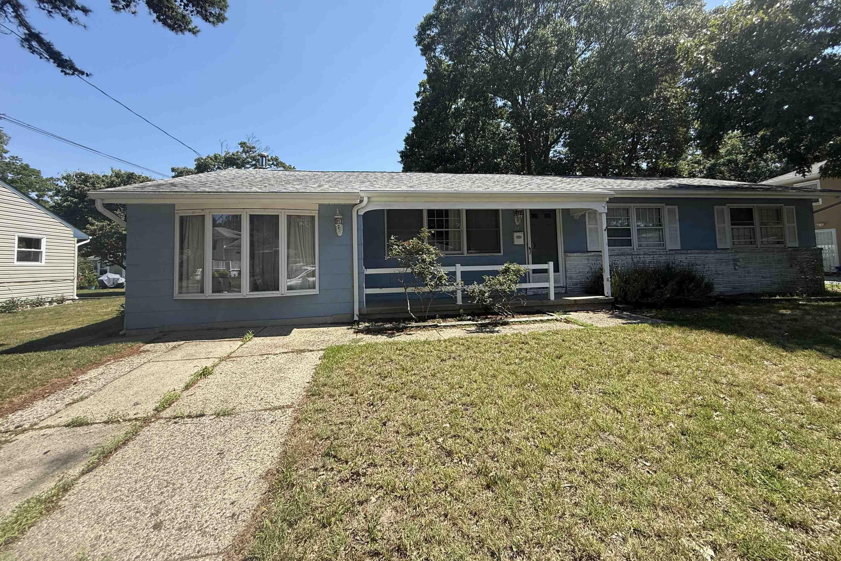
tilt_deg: +2.7
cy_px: 245
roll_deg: +1.4
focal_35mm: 15
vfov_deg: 77.0
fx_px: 350
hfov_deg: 100.4
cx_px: 427
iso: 50
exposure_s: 1/1125
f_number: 2.2
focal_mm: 2.22
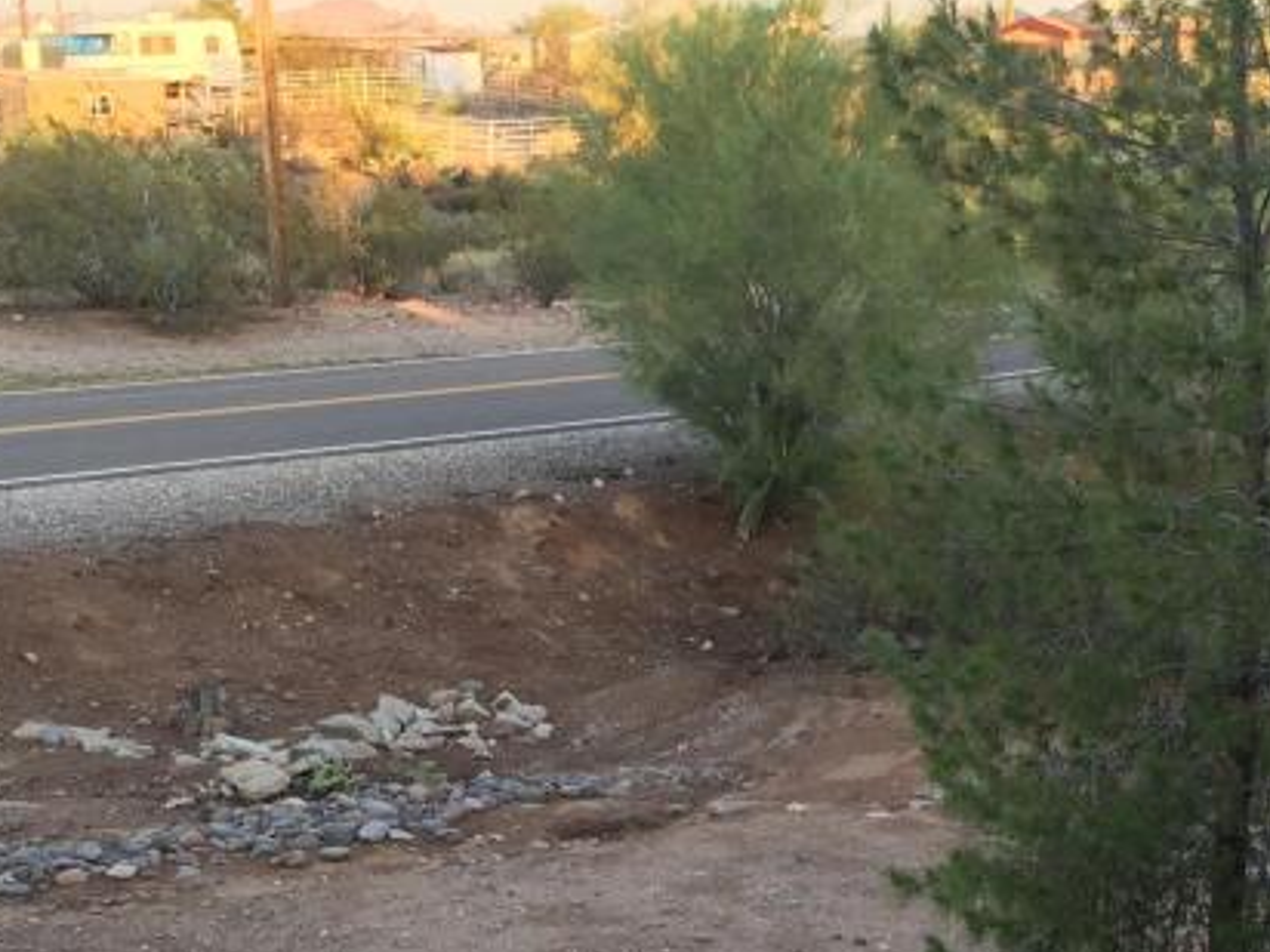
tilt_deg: -18.0
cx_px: 817
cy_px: 924
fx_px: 2642
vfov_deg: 19.9
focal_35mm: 72
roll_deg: -1.0
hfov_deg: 26.9
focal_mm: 4.15
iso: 50
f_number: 2.2
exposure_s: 1/120
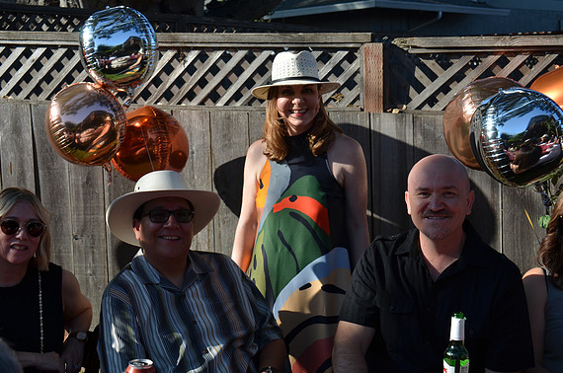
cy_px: 186
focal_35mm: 61
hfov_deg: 32.9
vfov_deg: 22.2
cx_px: 279
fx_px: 952
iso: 125
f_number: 8
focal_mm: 40
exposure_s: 1/250
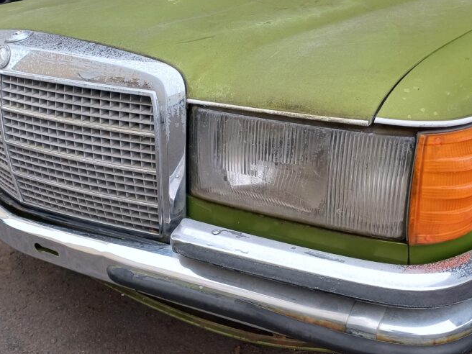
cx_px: 217
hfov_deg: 47.8
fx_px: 532
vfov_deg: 36.8
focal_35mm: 39
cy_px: 201
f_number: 1.8
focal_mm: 4.65
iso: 64
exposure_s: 1/100
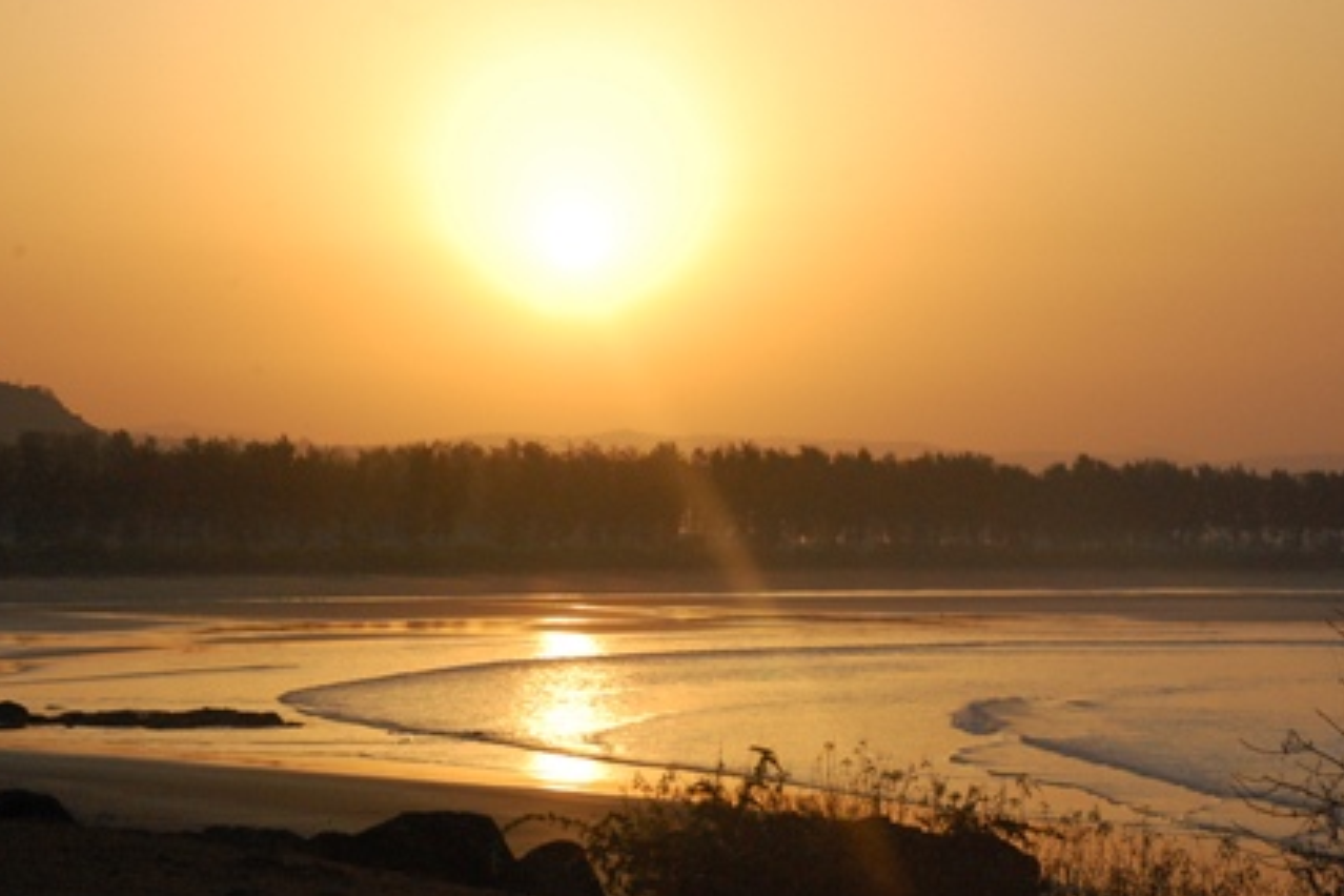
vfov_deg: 13.2
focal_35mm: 104
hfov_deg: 19.6
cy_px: 448
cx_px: 663
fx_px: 3882
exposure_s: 1/2000
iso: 1600
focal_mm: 66
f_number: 11
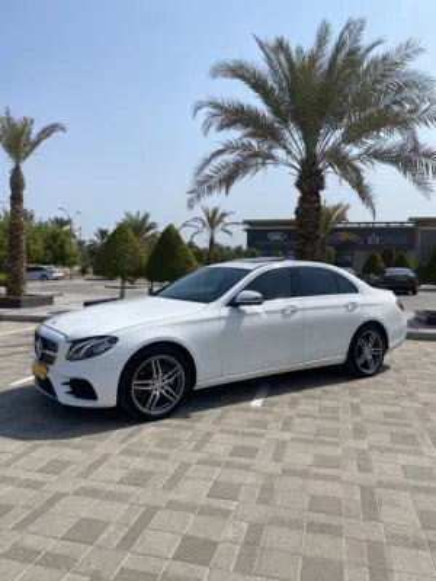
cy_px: 290
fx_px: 437
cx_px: 218
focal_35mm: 26
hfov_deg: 53.1
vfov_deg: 67.3
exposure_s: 1/5236
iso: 32
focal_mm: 4.25
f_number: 1.8
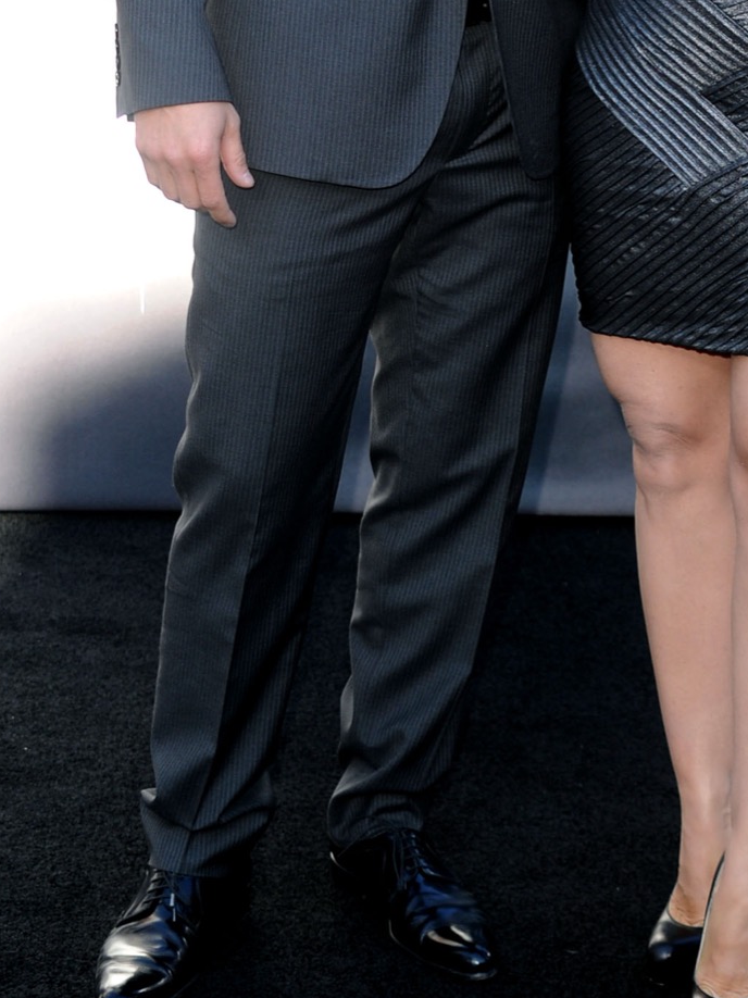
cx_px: 559
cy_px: 76
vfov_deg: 17.7
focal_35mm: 109
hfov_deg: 13.5
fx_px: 3142
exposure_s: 1/320
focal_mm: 52
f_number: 5
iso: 500
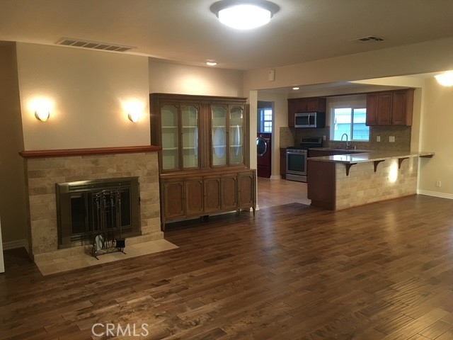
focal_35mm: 29
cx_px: 226
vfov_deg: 48.2
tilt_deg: -5.8
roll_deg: +1.0
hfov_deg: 61.7
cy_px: 170
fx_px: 380
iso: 160
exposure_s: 1/30
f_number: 2.2
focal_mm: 4.15
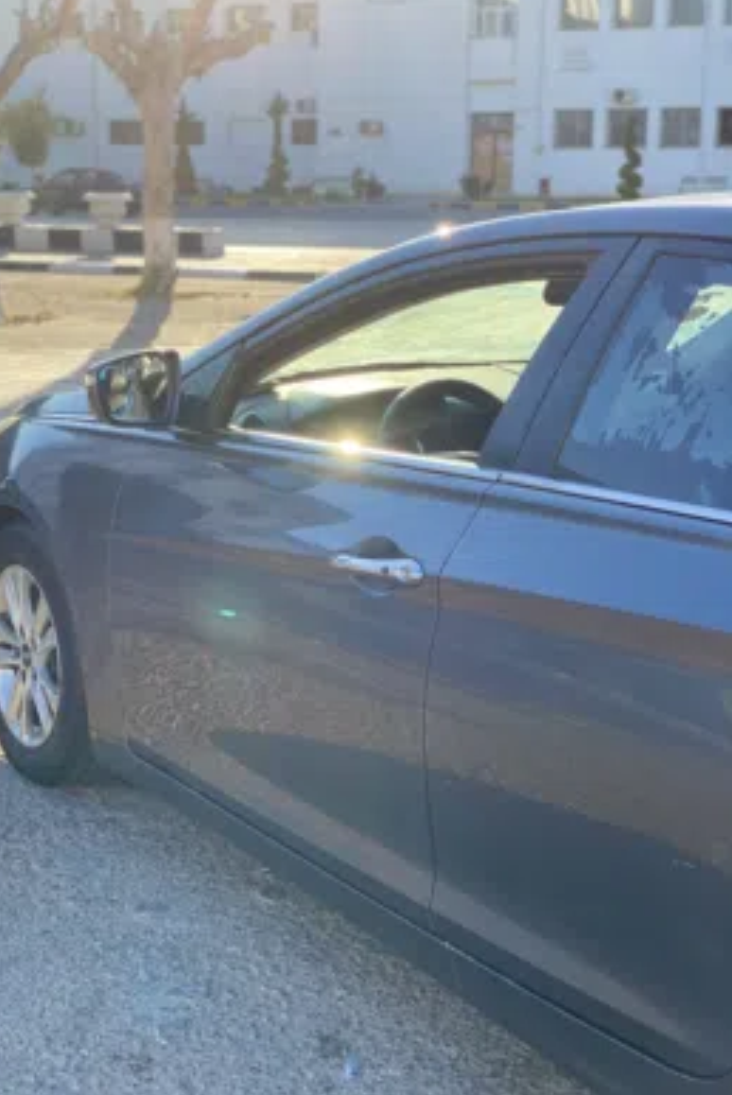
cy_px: 530
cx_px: 309
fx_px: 1705
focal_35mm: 56
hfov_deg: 24.2
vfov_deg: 35.6
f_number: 2
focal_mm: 6
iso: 20
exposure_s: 1/564
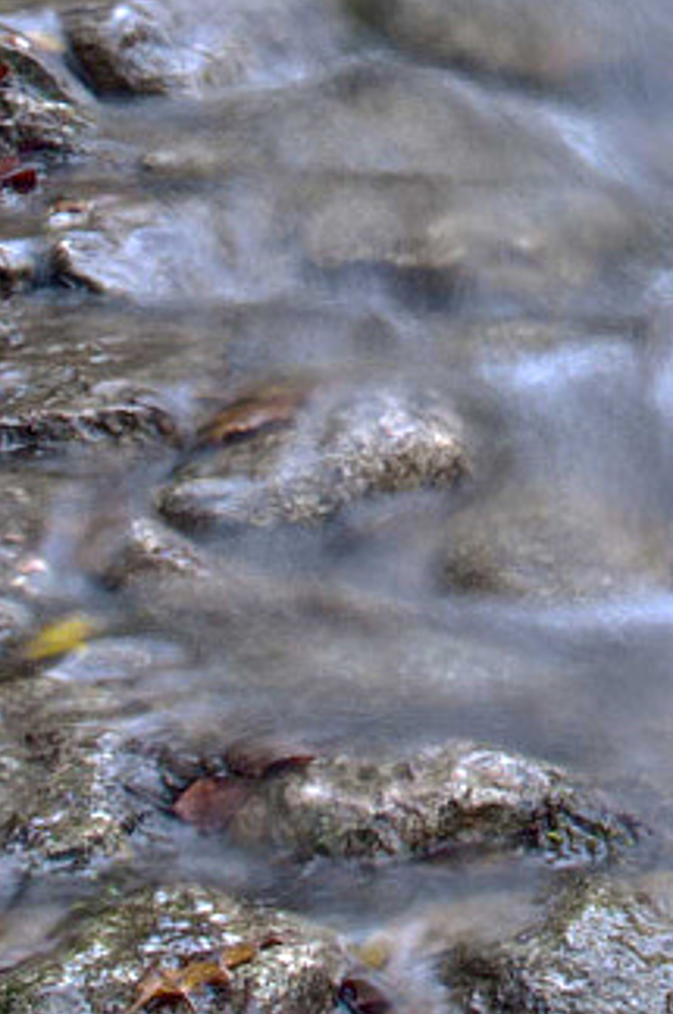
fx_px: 5007
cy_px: -13
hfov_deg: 7.6
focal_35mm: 178
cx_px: 809
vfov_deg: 11.4
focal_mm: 24
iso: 100
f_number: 22
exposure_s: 1.3
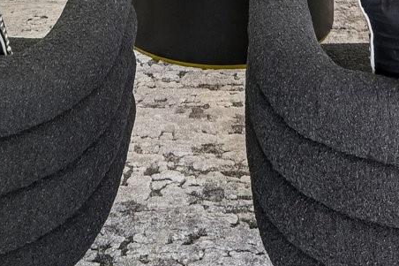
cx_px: 222
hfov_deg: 28.7
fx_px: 778
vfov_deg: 14.6
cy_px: -320
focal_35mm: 70
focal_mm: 15.5
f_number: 8
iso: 400
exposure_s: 1/60
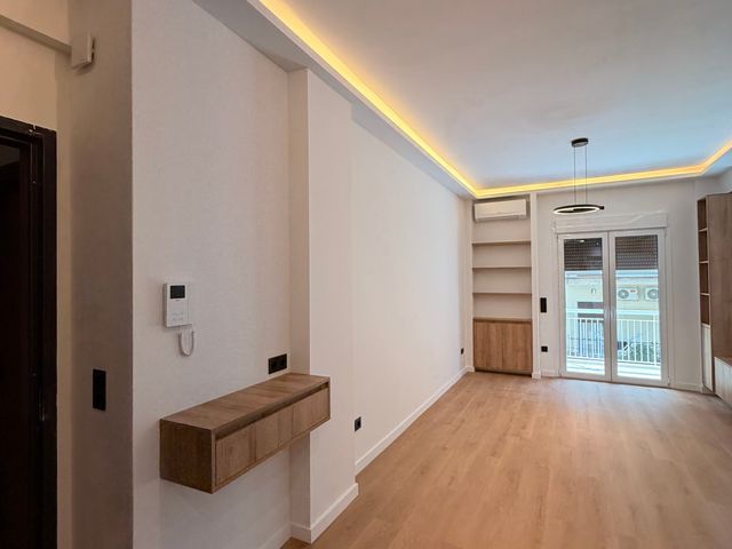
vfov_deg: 85.7
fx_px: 296
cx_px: 366
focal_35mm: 14
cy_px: 274
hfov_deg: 102.1
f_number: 2.2
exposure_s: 1/100
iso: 125
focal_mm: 2.22
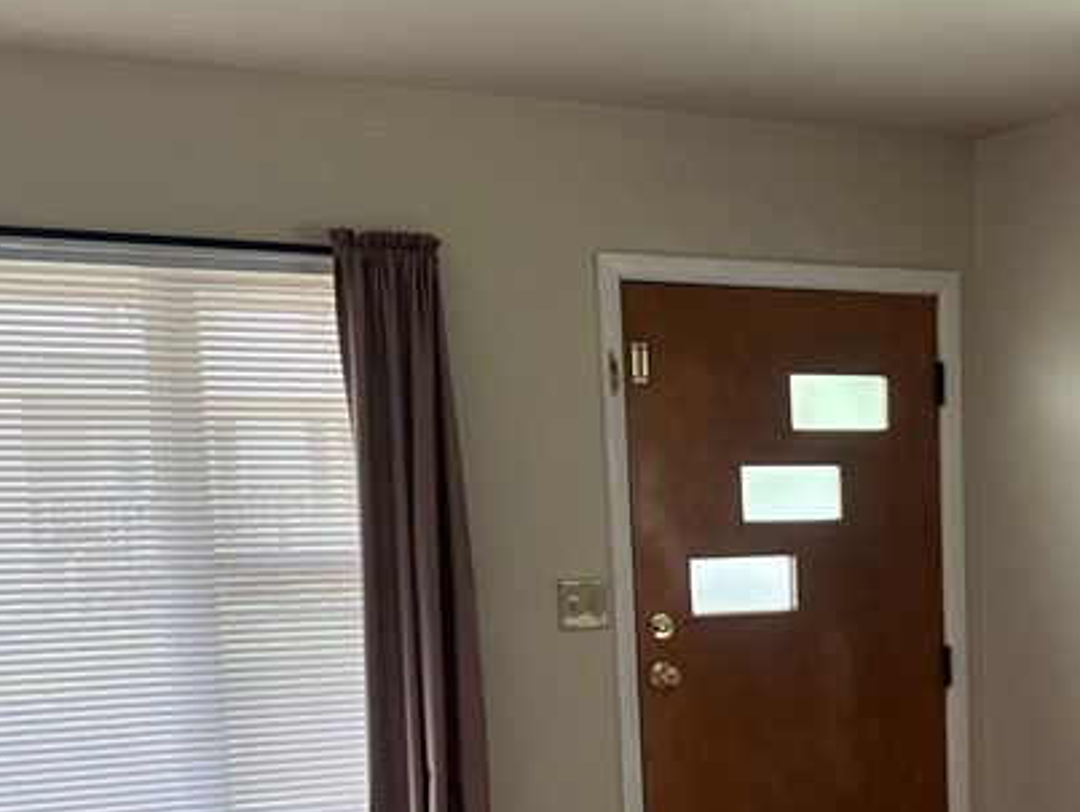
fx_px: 2061
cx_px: 965
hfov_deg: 28.3
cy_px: 783
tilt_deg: -8.4
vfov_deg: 21.6
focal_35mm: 66
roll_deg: +1.4
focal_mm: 5.7
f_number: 1.5
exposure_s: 1/120
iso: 64
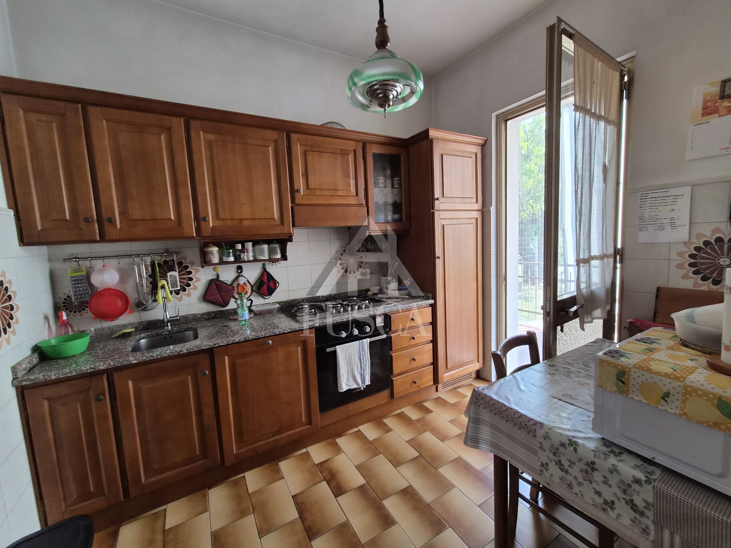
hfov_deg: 106.2
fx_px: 275
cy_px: 274
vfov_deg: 89.9
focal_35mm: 13
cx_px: 366
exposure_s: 1/100
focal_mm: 2.2
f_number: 2.2
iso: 160
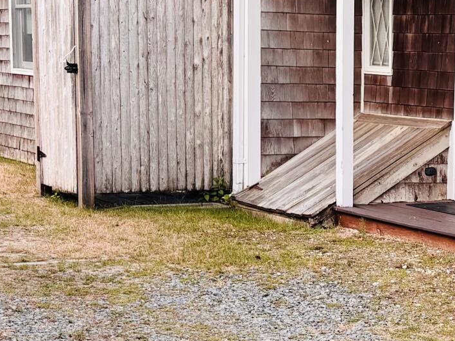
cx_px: 434
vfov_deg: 13.3
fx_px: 1446
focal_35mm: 110
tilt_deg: -11.1
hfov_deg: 17.5
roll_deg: -2.1
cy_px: 335
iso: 50
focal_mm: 5.96
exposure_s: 1/781
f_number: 1.6
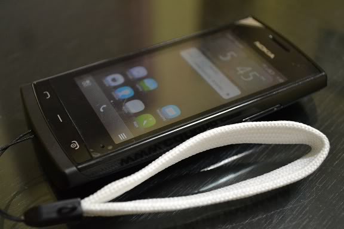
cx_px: 172
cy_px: 114
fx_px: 487
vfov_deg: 26.5
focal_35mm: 51
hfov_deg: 38.9
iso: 2200
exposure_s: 1/15
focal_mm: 34
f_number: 5
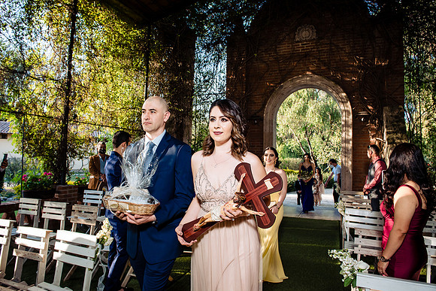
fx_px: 291
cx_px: 218
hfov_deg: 73.7
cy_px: 146
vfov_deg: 53.2
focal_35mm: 24
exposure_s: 1/200
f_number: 7.1
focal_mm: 24
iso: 1000
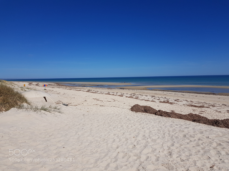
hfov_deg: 67.3
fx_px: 172
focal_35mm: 26
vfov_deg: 53.1
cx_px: 114
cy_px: 86
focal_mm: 4.2
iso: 40
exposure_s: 1/6240
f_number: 1.7
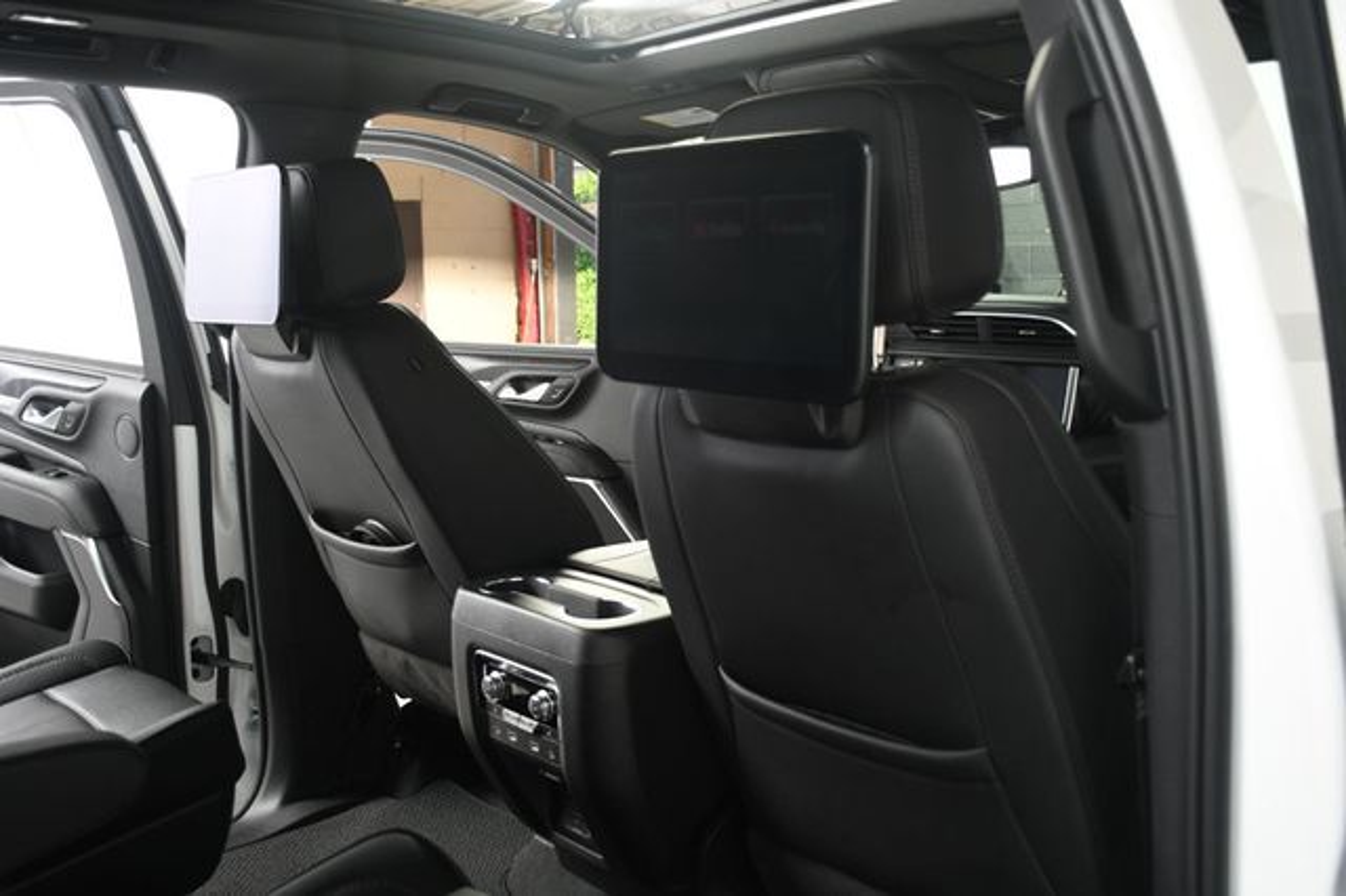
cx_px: 673
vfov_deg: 38.8
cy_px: 448
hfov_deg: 55.8
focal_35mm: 34
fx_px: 1271
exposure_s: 1/160
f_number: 3.8
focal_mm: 23
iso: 100
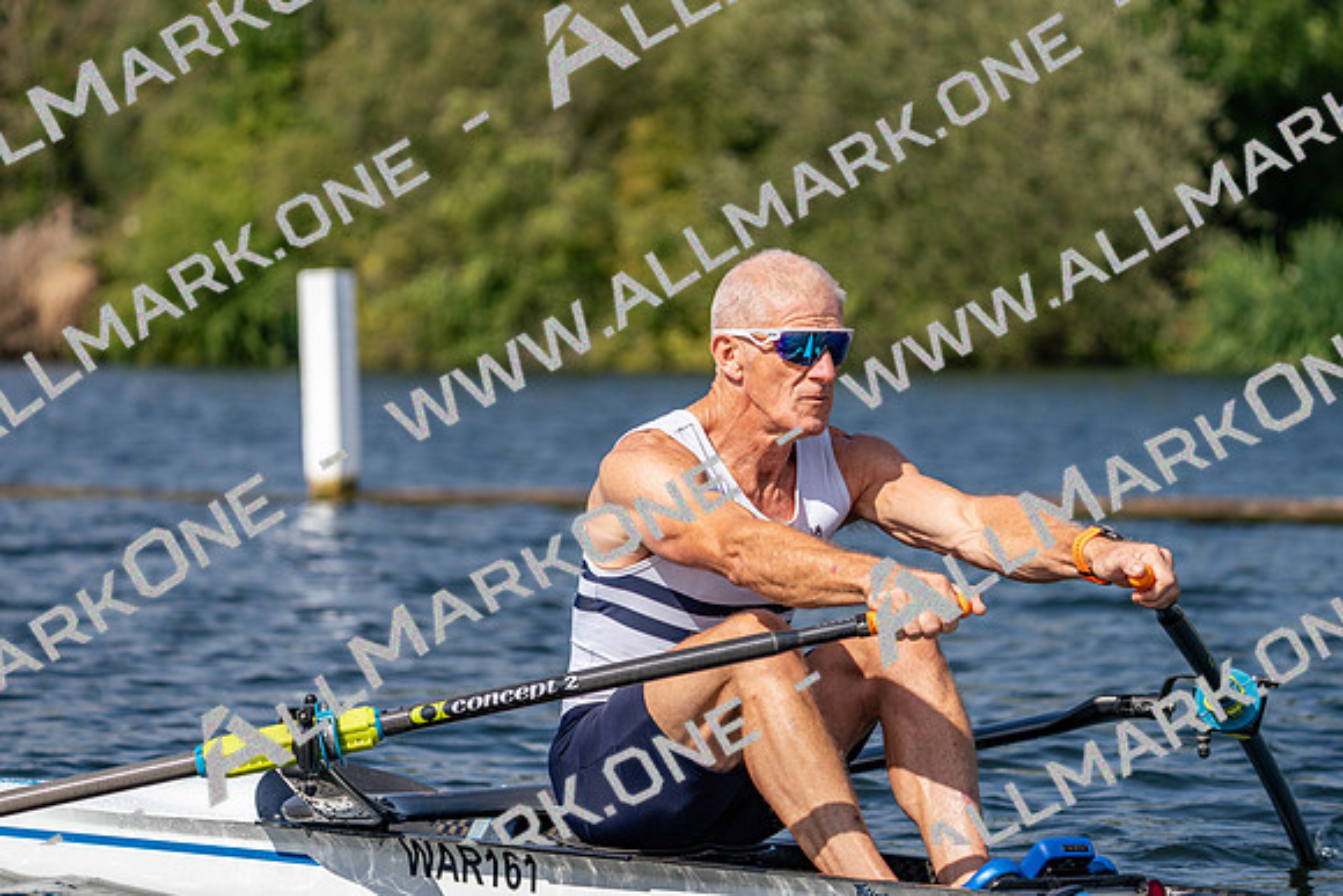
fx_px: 7463
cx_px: 672
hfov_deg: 10.3
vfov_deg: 6.9
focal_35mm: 200
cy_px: 448
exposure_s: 1/1600
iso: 160
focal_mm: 200
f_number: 5.6
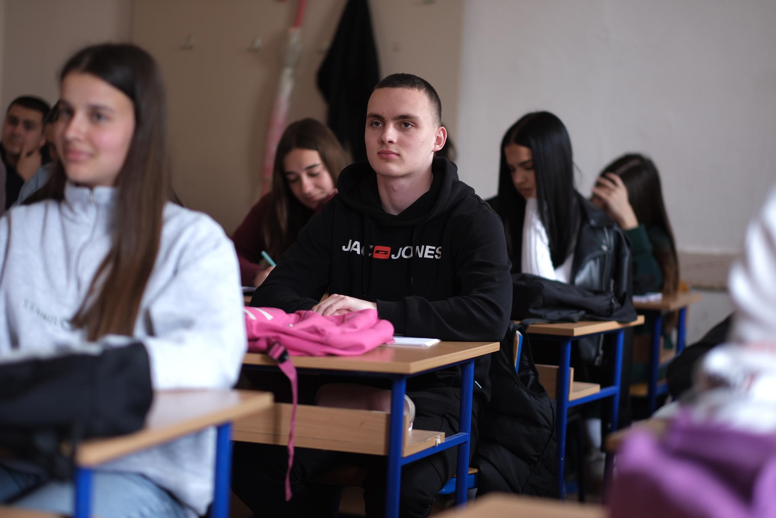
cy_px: 259
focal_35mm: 84
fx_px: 1811
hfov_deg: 24.2
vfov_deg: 16.3
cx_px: 388
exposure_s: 1/100
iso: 80
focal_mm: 56
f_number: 1.2
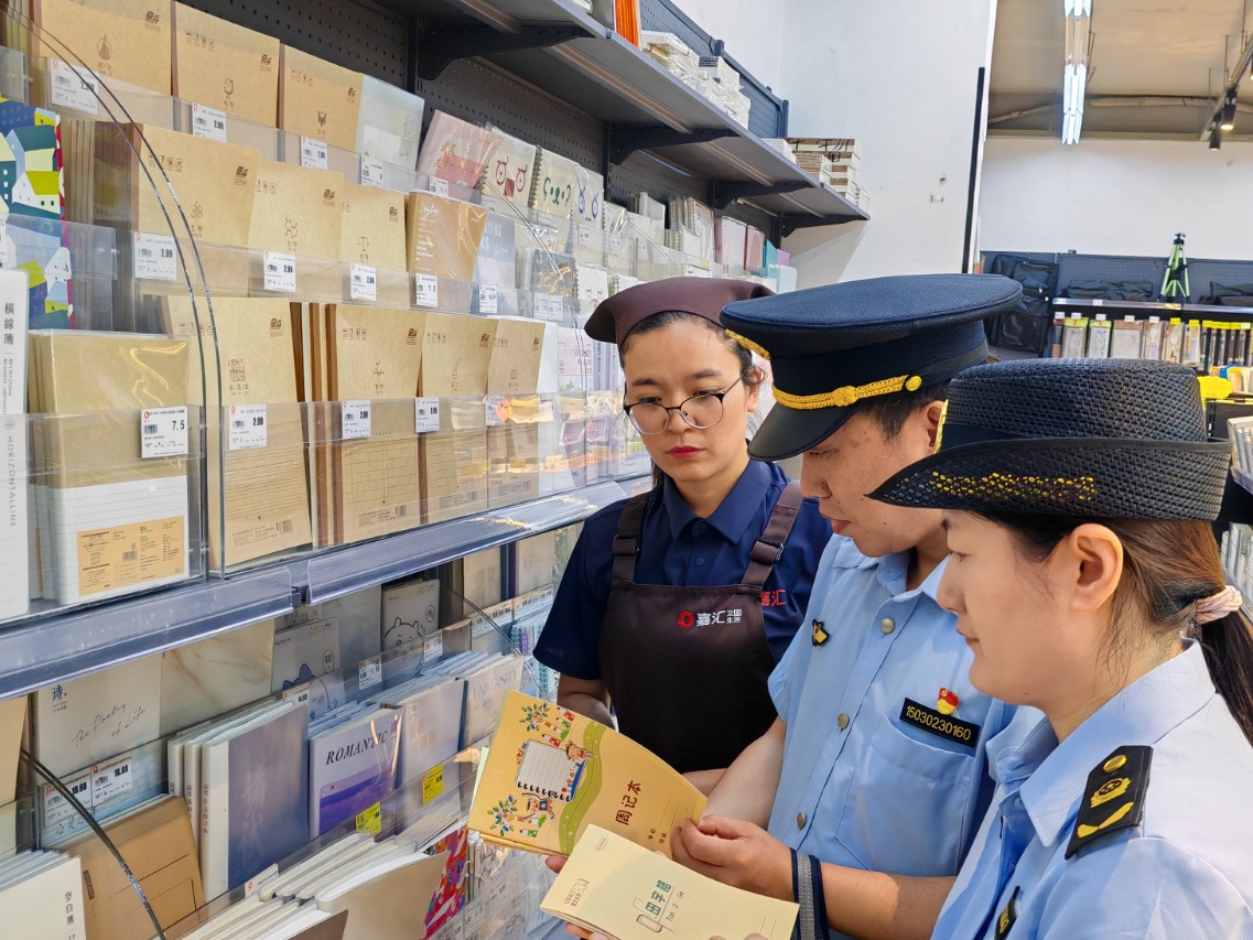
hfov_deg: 48.9
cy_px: 490
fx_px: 1376
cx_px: 703
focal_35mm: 38
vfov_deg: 37.7
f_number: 1.95
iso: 320
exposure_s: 1/50
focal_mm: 5.52
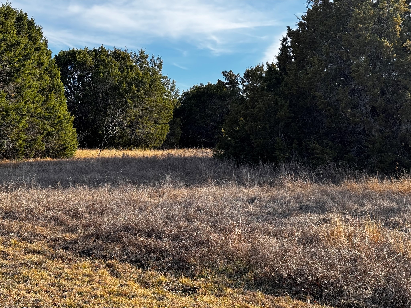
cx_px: 206
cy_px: 154
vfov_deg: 30.3
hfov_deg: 39.7
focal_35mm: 48
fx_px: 570
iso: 64
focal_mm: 6.76
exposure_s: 1/1524
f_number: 1.78
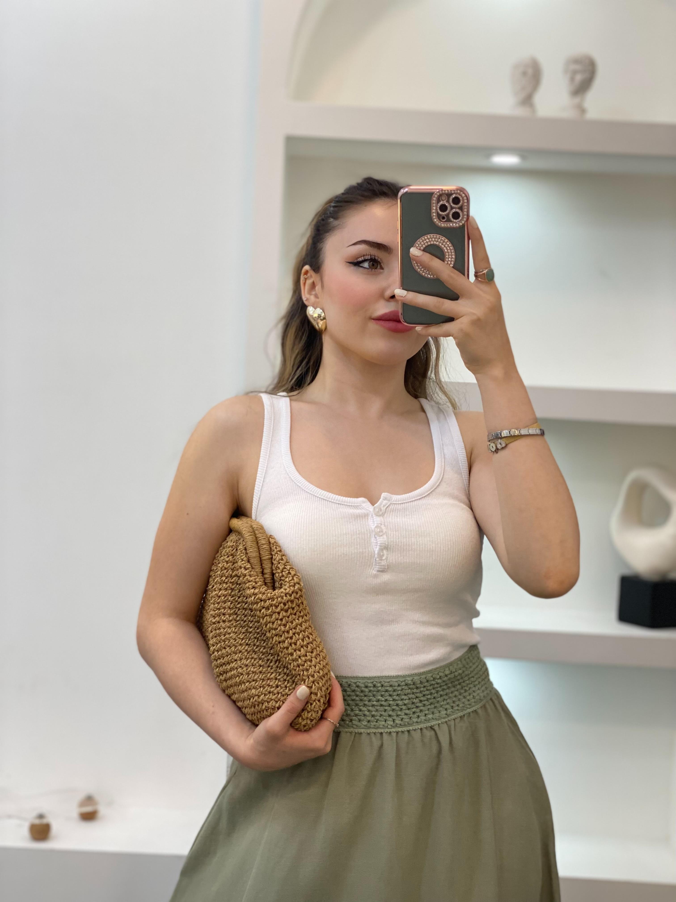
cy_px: 451
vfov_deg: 36.8
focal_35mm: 52
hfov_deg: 28.0
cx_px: 338
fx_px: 1354
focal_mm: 6
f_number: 2
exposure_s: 1/122
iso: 80
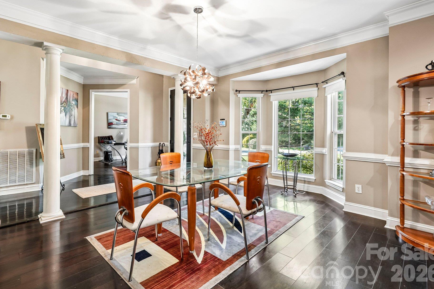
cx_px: 198
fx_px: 217
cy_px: 128
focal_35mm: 18
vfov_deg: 67.2
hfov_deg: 89.8
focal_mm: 16
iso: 400
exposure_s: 1/2.5
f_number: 8
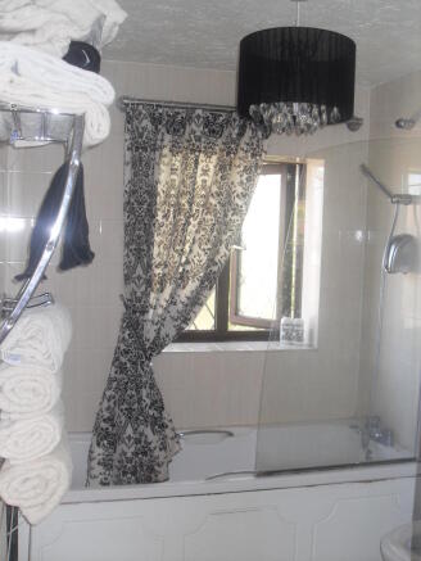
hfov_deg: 38.7
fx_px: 600
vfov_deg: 50.1
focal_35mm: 37
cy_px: 280
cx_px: 210
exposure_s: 1/45
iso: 100
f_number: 2.8
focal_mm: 6.3
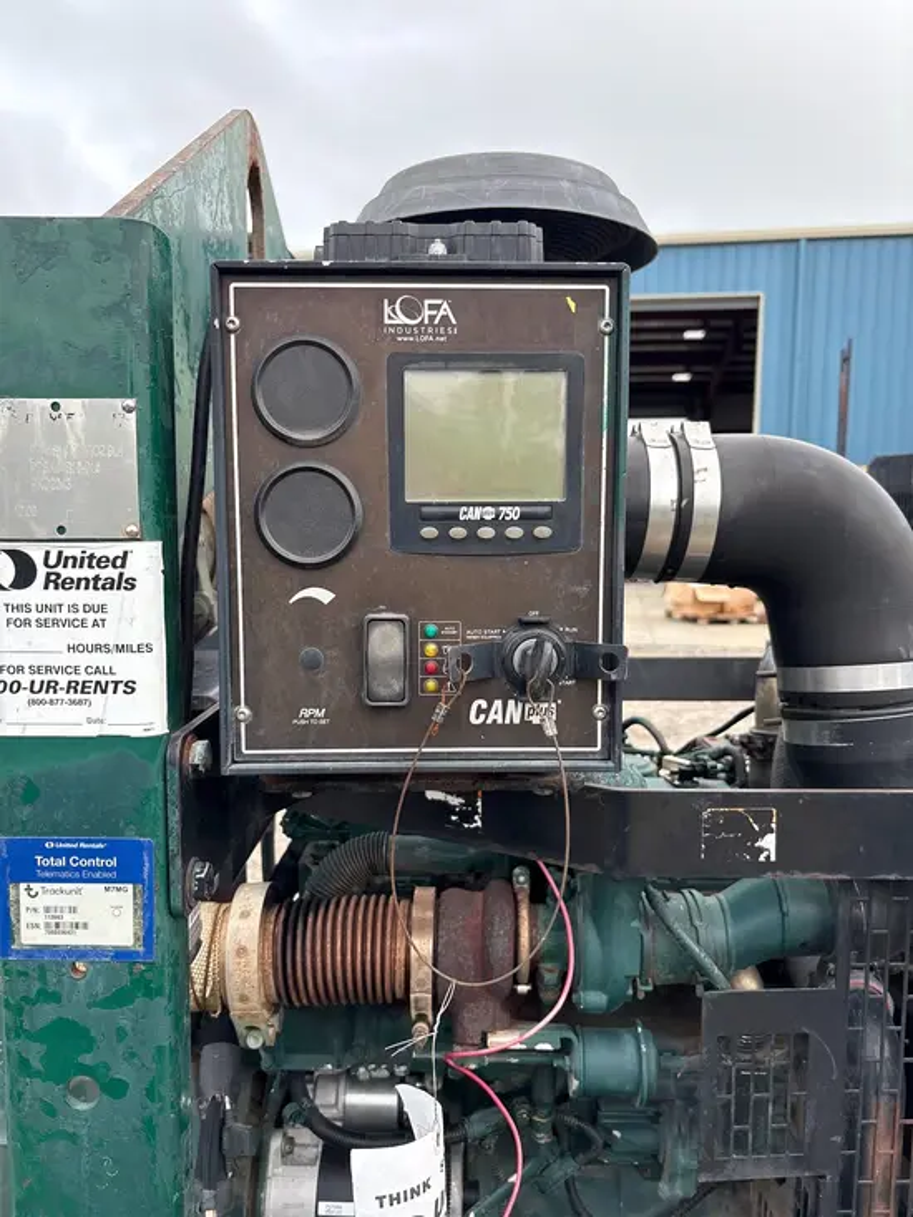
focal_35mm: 26
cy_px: 608
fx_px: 914
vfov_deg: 67.3
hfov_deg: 53.1
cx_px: 456
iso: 50
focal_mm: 5.96
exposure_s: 1/810
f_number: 1.6
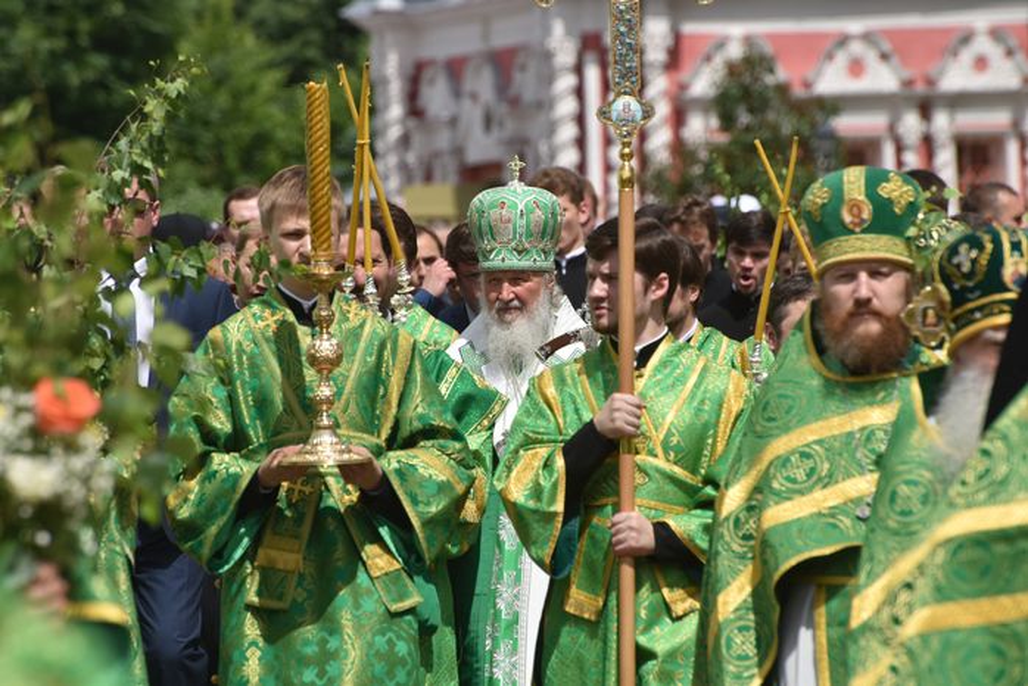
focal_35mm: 300
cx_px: 514
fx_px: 8570
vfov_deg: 4.6
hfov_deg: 6.9
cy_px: 343
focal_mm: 300
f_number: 9
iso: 250
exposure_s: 1/1250
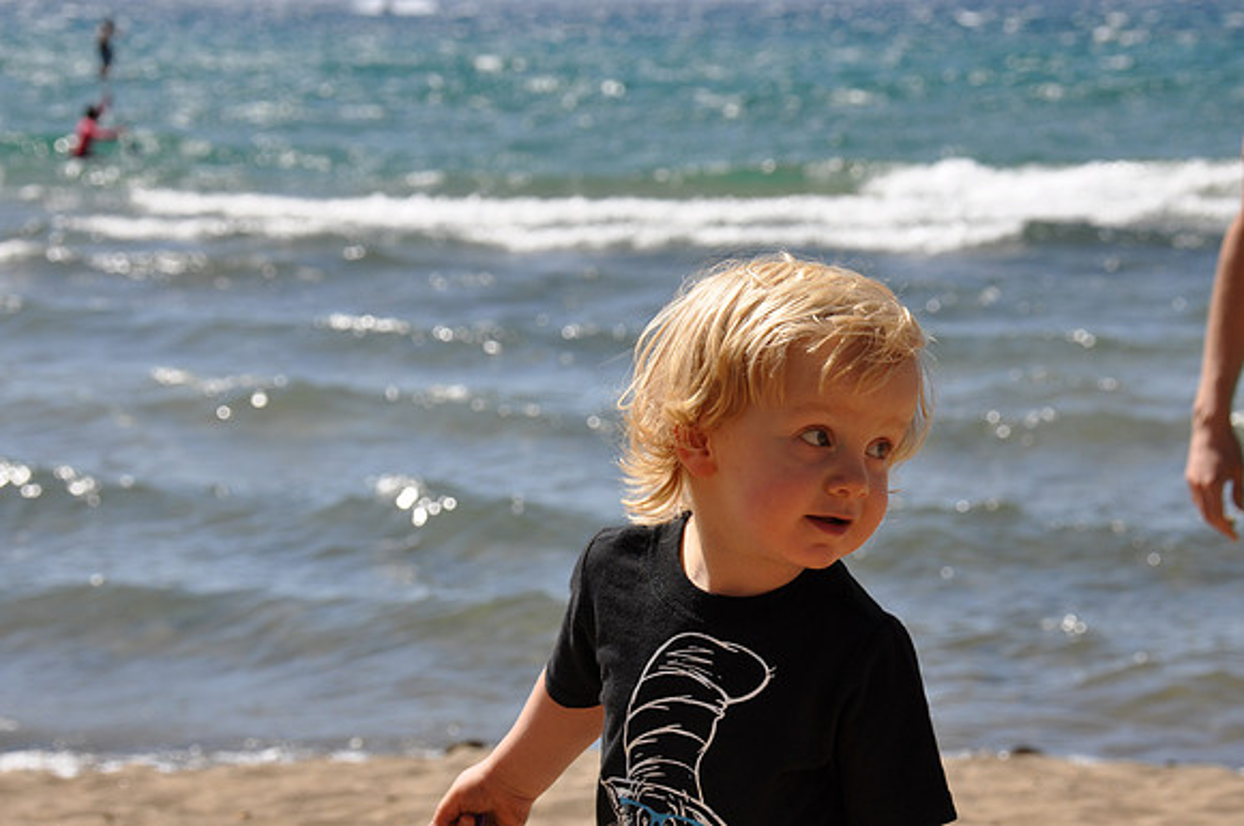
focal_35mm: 142
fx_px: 4917
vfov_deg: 9.6
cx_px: 622
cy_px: 413
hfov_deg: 14.4
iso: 200
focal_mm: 95
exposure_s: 1/320
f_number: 9
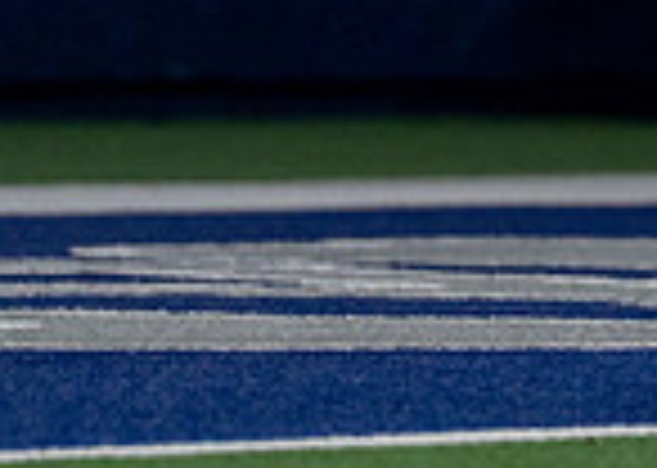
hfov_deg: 1.5
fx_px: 24477
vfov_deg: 1.1
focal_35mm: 1313
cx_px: 1349
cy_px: -407
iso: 1250
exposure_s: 1/1000
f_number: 2.8
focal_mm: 200
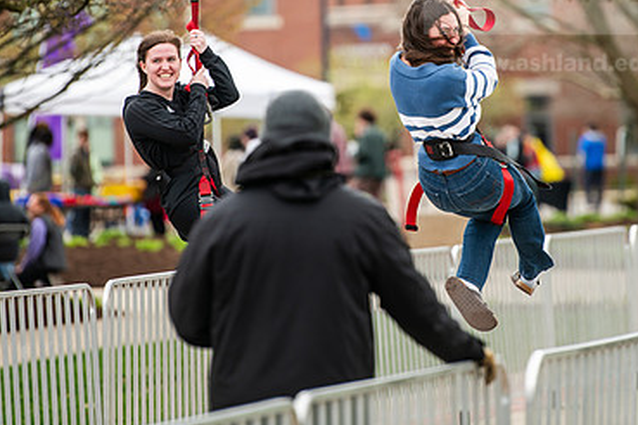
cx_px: 372
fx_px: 5564
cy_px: 99
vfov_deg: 4.4
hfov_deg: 6.6
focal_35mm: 314
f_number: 3.2
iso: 160
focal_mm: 200
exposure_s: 1/800
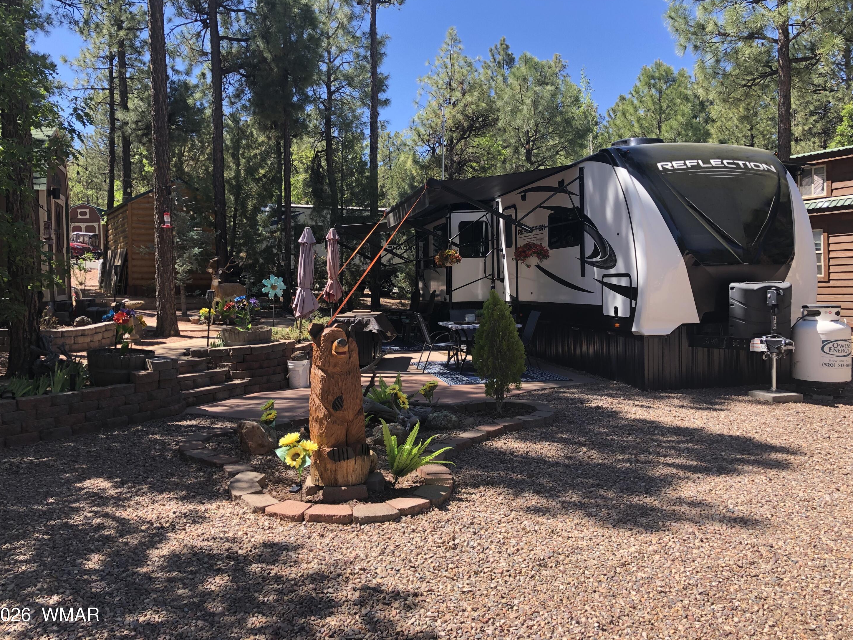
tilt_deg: -3.1
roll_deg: +1.2
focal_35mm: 29
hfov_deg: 61.7
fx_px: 715
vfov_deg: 48.2
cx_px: 416
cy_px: 314
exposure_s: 1/571
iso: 20
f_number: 1.8
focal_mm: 4
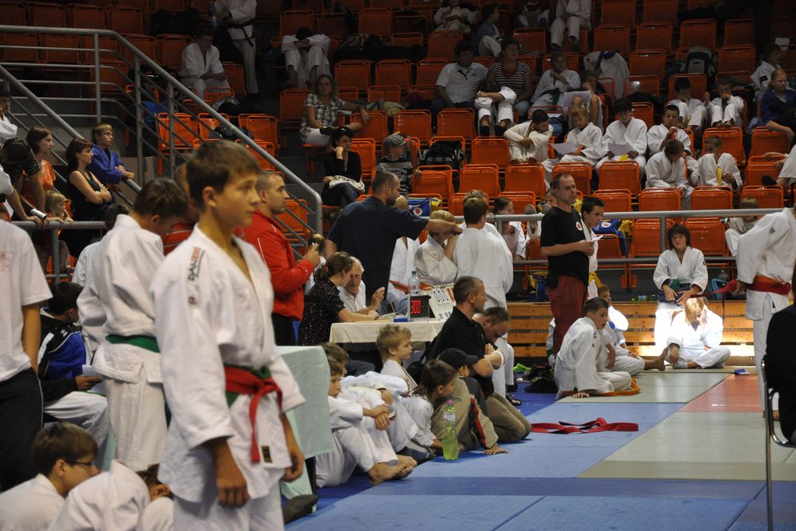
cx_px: 399
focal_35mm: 129
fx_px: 2842
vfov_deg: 10.7
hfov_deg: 15.9
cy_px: 265
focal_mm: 85
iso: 1600
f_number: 5.6
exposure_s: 1/200
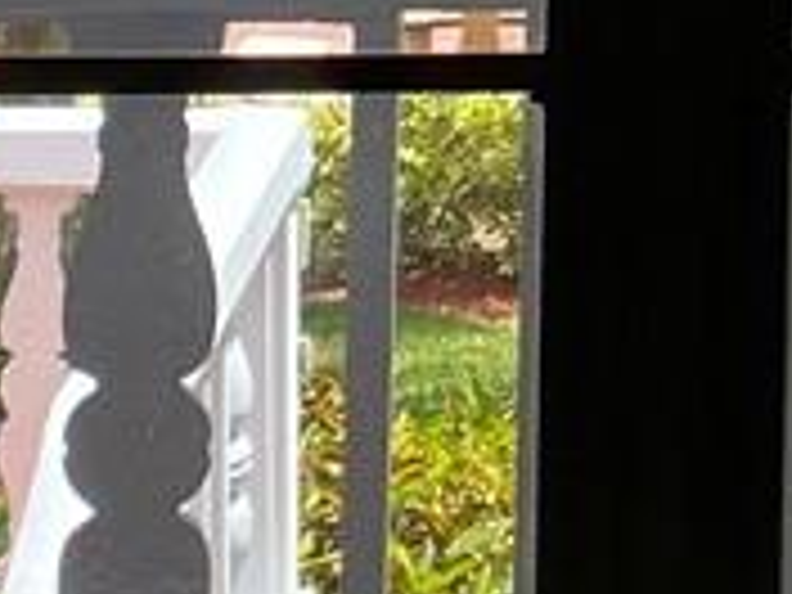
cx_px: 1161
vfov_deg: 9.0
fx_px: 3455
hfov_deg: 12.5
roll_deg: -2.4
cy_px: -738
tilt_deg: -0.8
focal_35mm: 151
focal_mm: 4.25
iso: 32
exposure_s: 1/852
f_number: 1.8
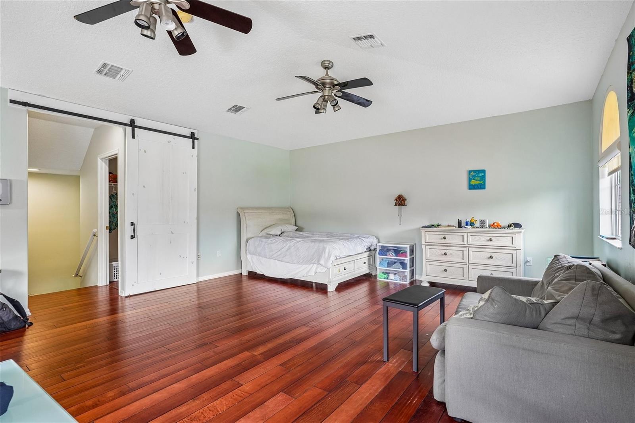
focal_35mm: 17
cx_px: 318
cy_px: 212
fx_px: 300
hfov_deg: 93.3
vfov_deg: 70.4
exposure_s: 1/8
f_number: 9
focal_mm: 17
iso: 400
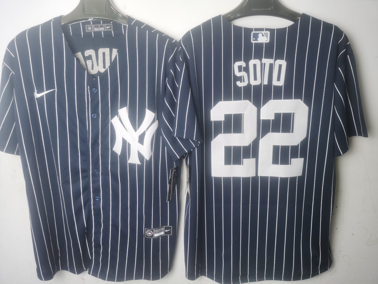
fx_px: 295
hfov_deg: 65.3
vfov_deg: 51.4
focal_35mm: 27
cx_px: 189
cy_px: 142
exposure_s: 1/50
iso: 160
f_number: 1.8
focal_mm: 5.58
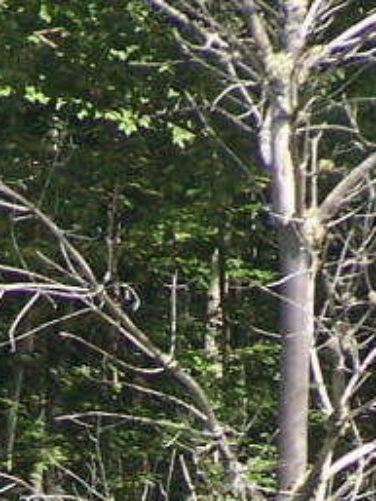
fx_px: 18262
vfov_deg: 1.6
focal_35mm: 1262
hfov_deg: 1.2
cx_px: 37
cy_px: 909
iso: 100
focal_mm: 39.5
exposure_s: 1/500
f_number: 3.3
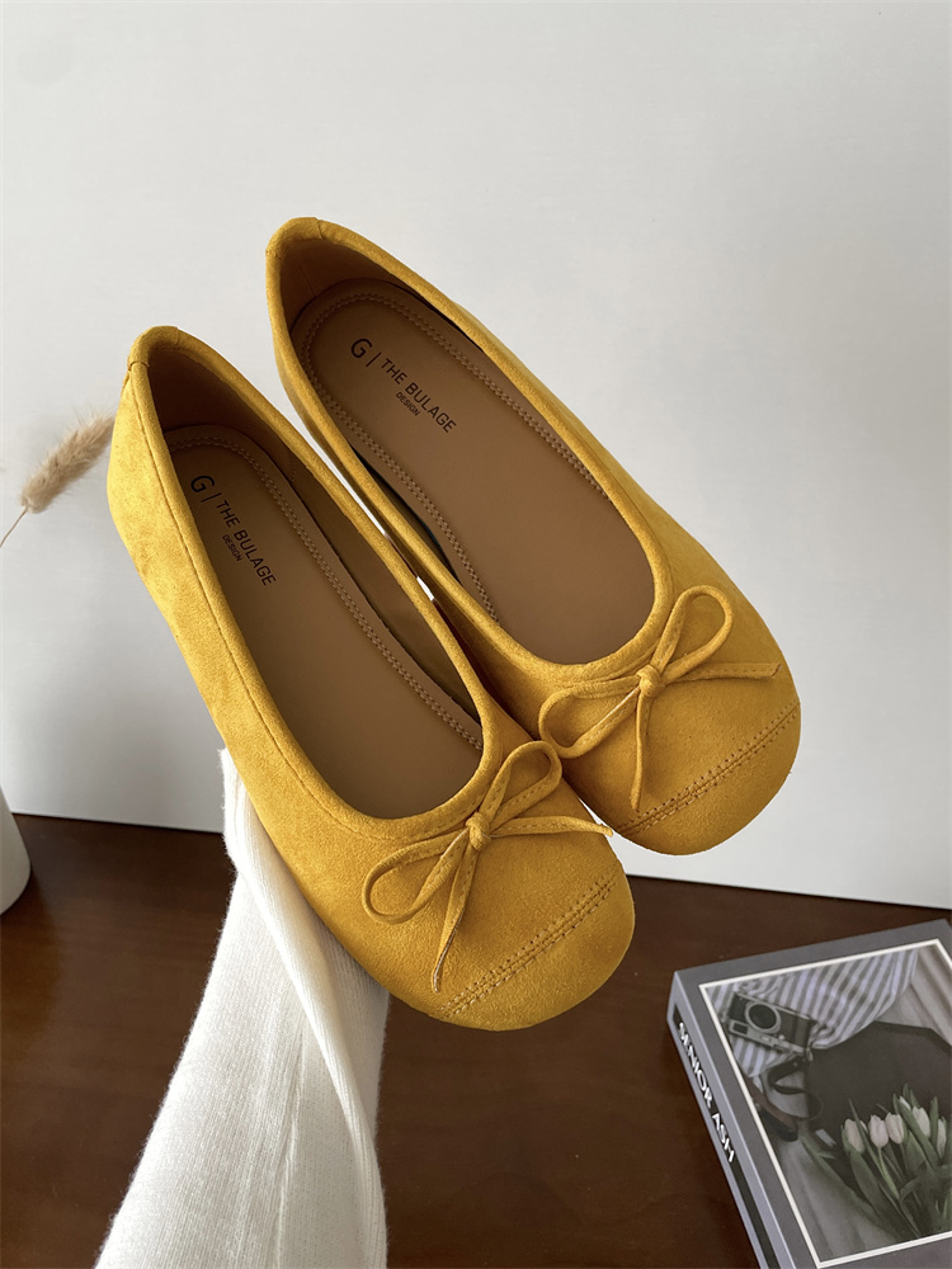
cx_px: 476
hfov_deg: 53.1
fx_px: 953
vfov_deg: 67.3
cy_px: 634
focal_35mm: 26
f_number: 1.6
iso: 125
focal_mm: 4.2
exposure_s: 1/118
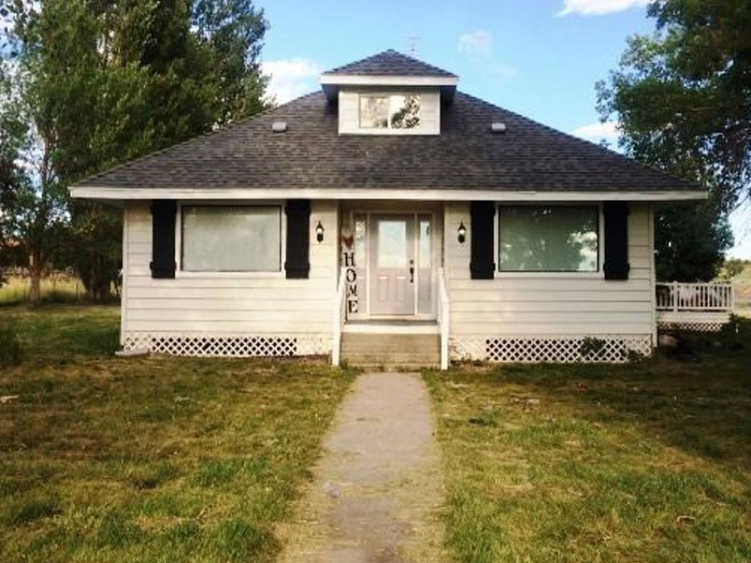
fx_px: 803
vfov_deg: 38.6
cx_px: 397
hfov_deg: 50.1
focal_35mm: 37
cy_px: 265
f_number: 2.2
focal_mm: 4.15
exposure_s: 1/855
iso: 32
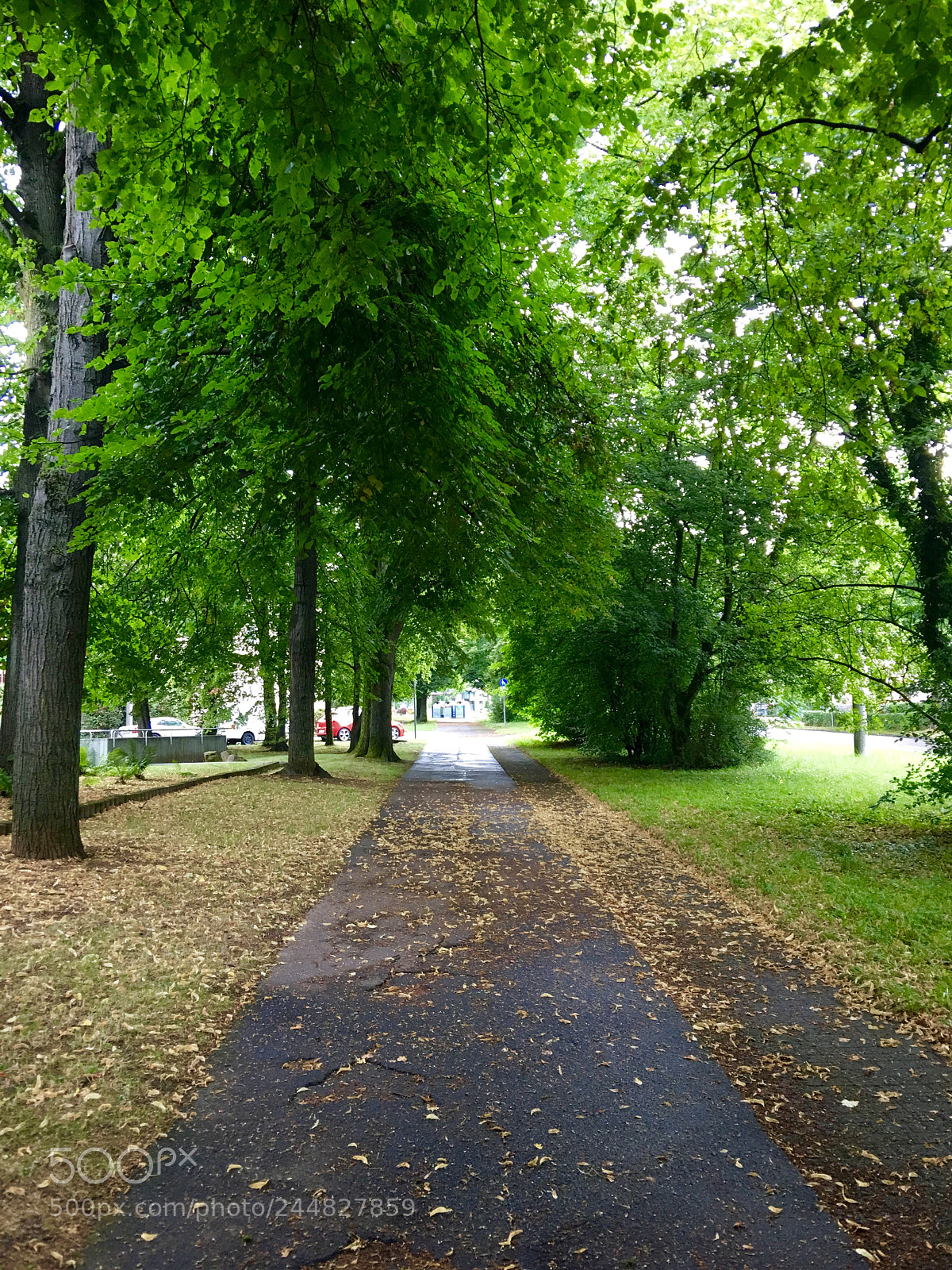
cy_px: 635
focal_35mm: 29
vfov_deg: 61.7
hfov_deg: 48.2
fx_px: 1063
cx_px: 476
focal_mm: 4.15
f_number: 2.2
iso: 40
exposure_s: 1/17
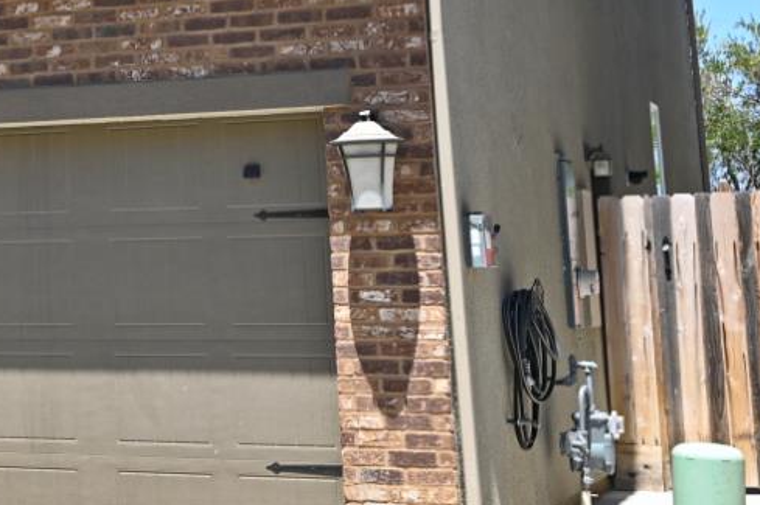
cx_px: -249
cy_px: -82
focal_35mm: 92
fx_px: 1940
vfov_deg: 14.4
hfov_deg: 20.2
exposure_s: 1/200
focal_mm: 30
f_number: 8
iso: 100
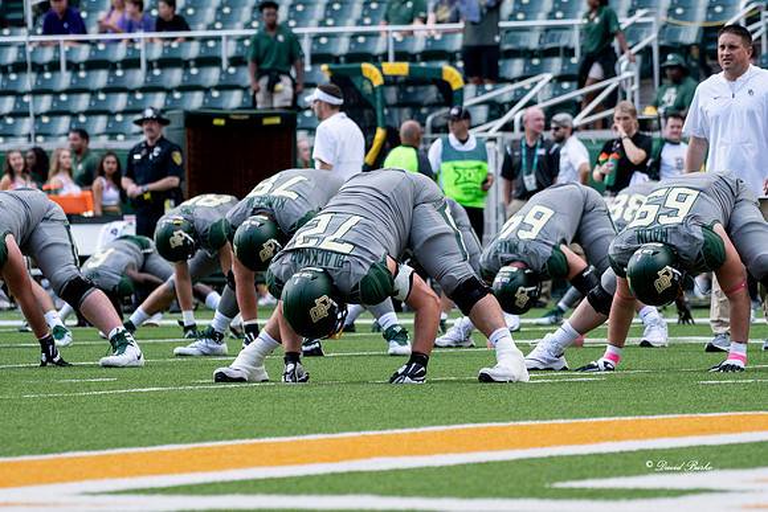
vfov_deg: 4.2
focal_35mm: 330
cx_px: 384
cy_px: 256
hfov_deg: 6.2
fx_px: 7041
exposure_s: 1/1000
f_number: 5.6
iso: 800
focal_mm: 220
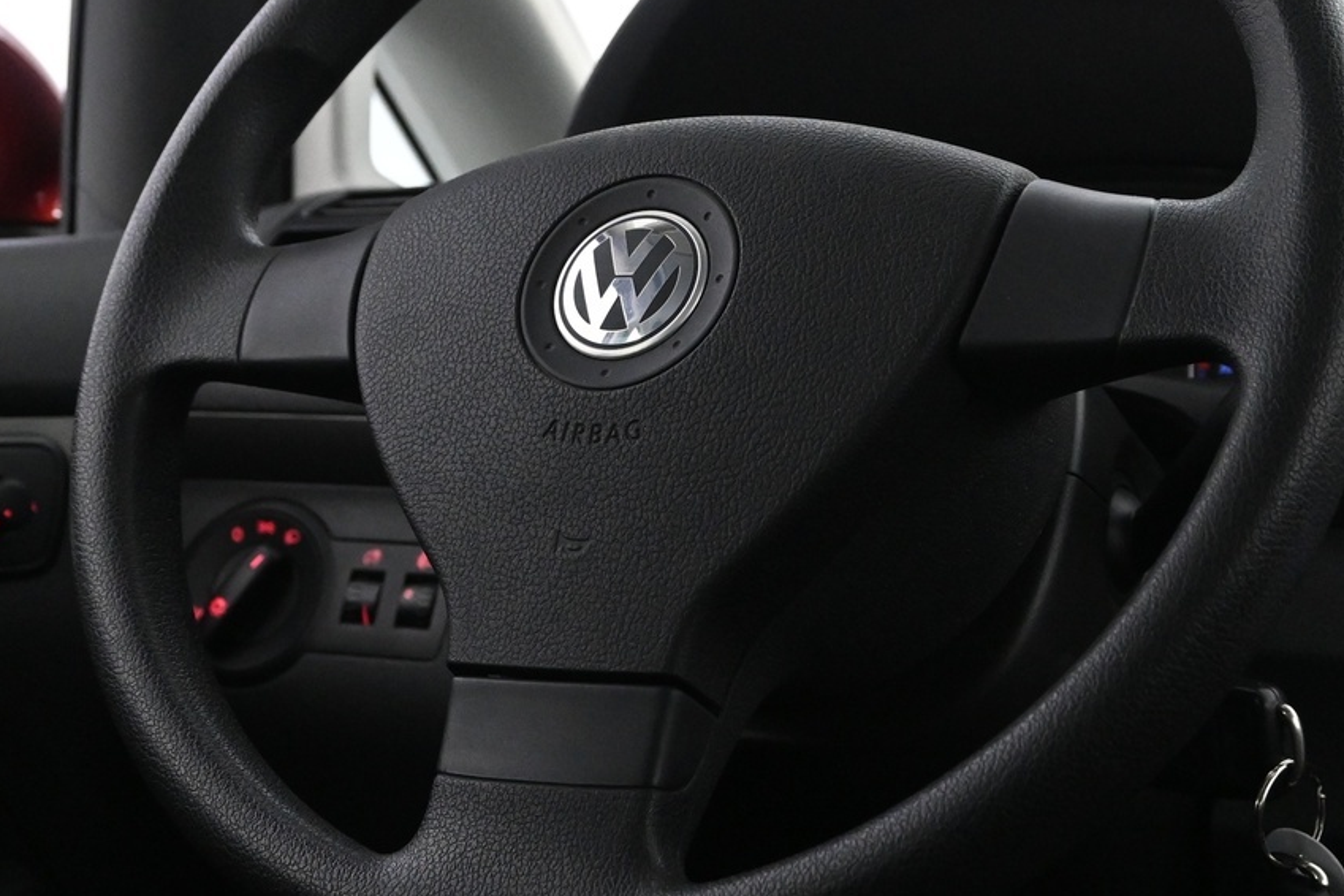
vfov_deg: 21.5
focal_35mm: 63
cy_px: 340
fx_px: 2352
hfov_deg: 31.9
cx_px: 735
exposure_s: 1/50
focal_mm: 22
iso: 3200
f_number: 4
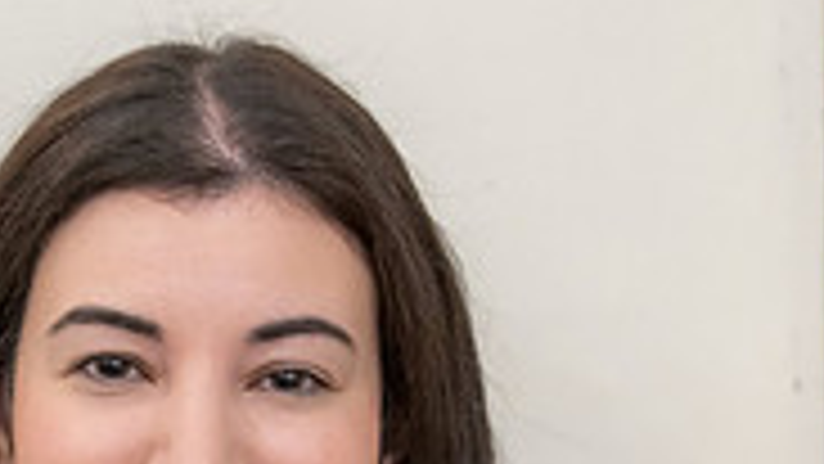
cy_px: 725
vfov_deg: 2.6
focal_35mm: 464
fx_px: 10140
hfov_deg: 4.7
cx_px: 158
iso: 5000
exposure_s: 1/80
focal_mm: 180
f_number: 4
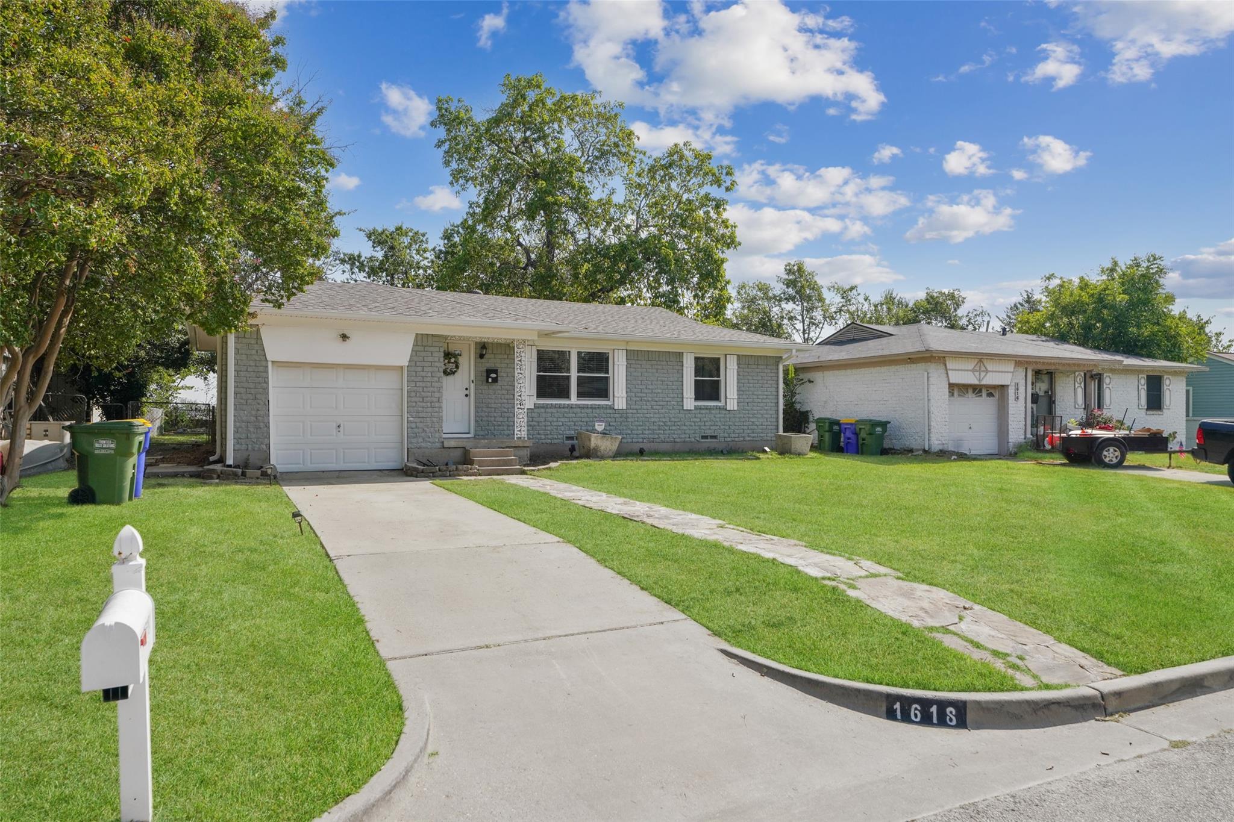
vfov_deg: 53.1
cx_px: 617
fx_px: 823
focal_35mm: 24
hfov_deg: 73.7
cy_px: 411
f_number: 9
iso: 640
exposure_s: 1/1600
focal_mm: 24
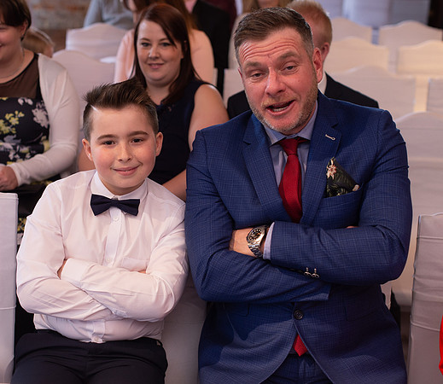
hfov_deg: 31.7
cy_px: 212
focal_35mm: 57
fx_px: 776
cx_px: 176
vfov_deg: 27.8
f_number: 2.5
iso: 400
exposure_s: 1/125
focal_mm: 35
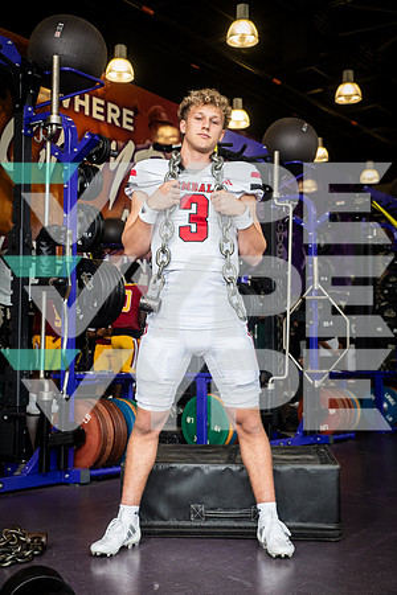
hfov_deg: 28.1
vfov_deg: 41.1
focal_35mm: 48
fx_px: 794
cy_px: 298
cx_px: 198
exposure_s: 1/250
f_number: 5.6
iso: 500
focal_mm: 48
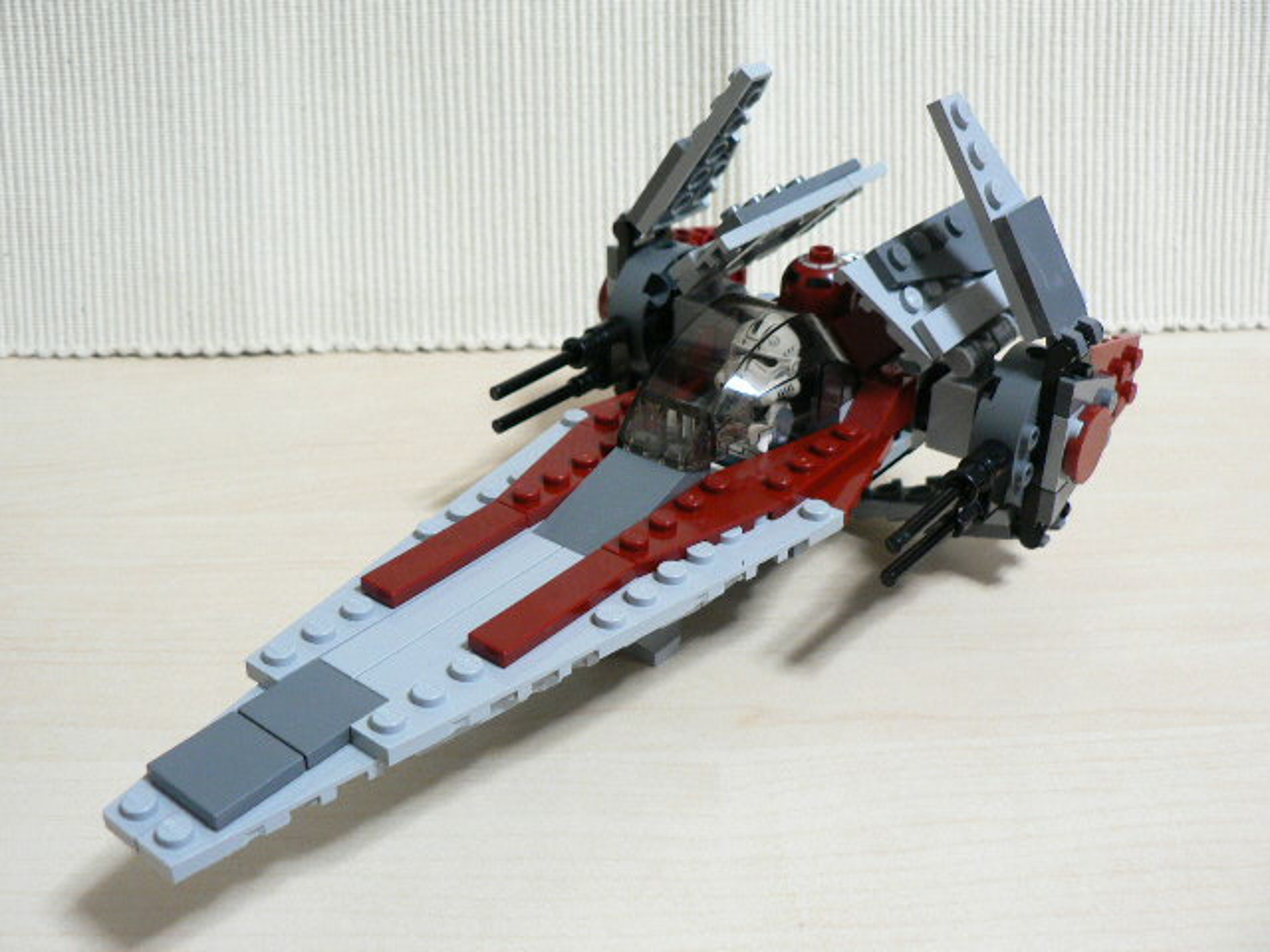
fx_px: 1321
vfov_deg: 39.7
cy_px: 476
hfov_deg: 51.4
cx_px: 635
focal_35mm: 36
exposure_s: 1/15
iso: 200
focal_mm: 6
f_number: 2.8
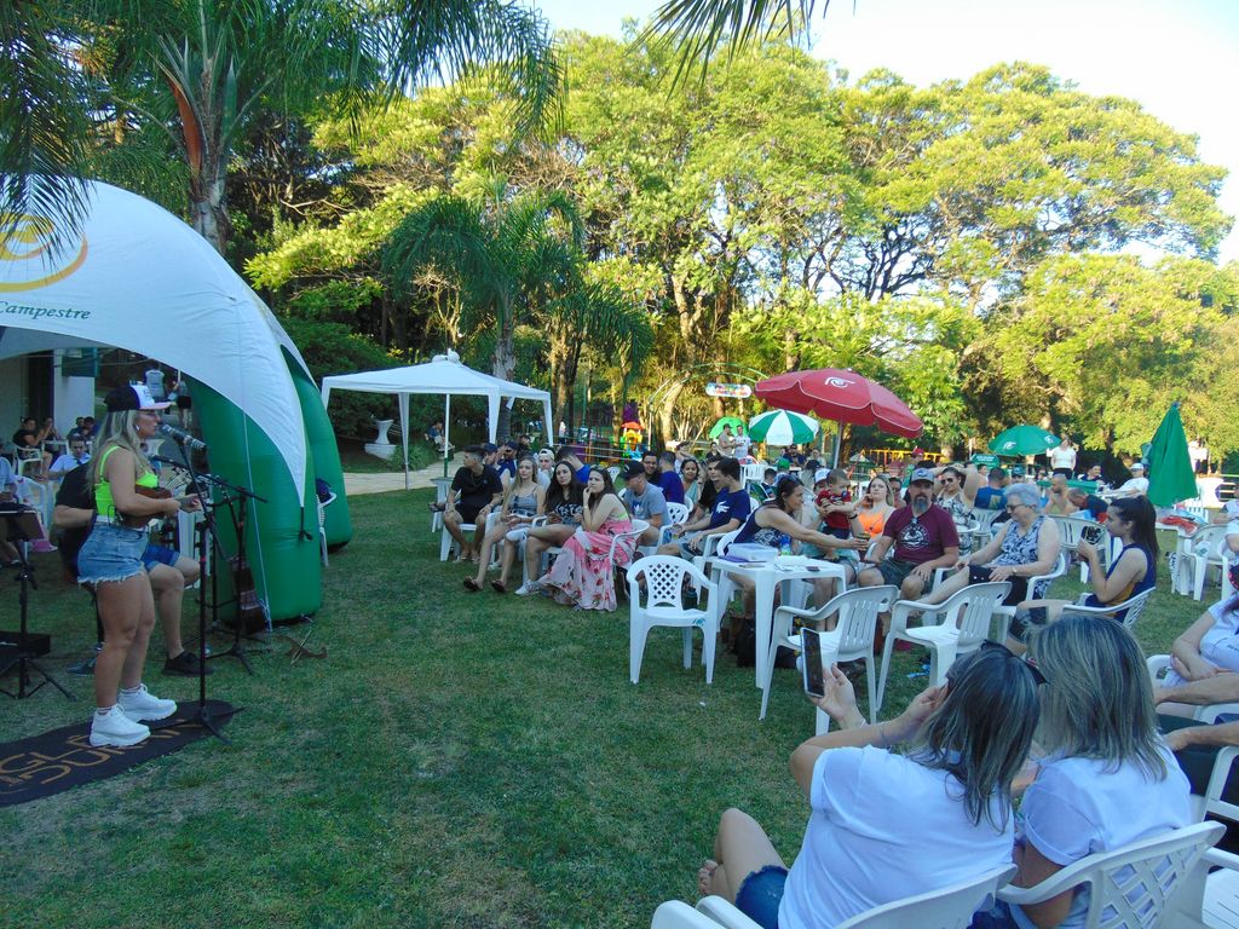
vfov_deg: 54.9
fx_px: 895
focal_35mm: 25
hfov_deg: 69.4
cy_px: 464
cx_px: 620
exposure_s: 1/160
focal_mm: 4.5
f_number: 3
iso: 80
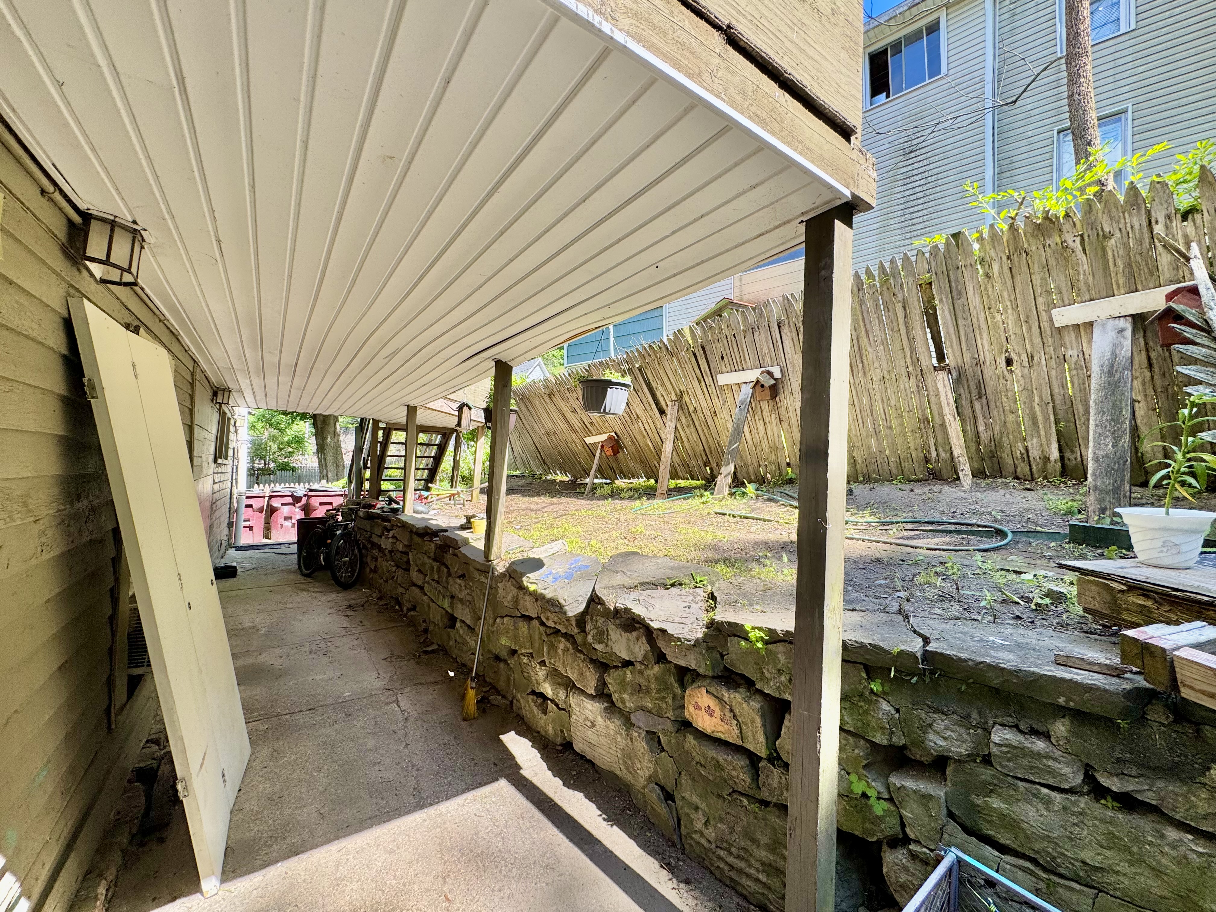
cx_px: 608
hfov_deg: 102.1
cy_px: 456
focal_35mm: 14
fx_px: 492
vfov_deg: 85.7
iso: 40
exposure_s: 1/357
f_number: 2.2
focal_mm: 2.22
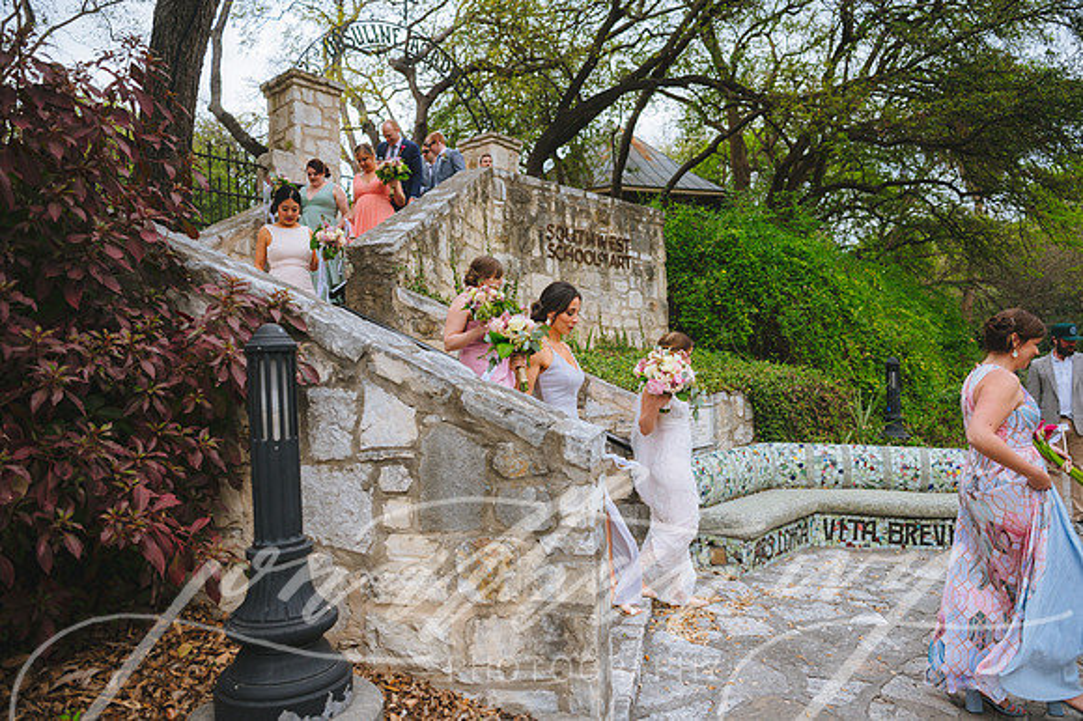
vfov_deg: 49.5
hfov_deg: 69.4
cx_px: 542
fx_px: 782
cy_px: 360
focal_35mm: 26
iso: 400
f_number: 2.8
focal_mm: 26
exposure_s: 1/1600
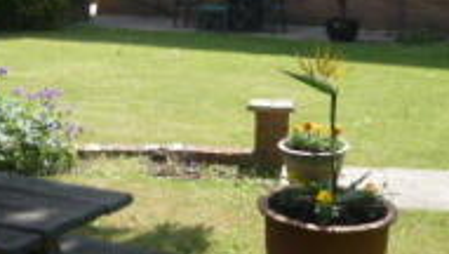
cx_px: 203
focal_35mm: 83
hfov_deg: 25.6
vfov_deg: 14.4
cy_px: -4
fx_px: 989
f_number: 3.2
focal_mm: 4.4
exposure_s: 1/640
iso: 100
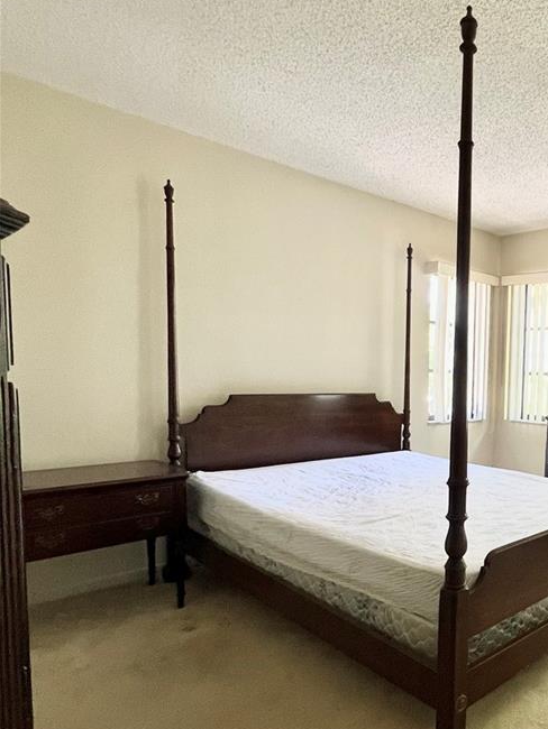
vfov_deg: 71.2
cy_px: 414
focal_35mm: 24
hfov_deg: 49.8
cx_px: 504
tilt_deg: -4.3
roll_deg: -1.2
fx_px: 506
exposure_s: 1/60
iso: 320
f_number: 1.8
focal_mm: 1.57
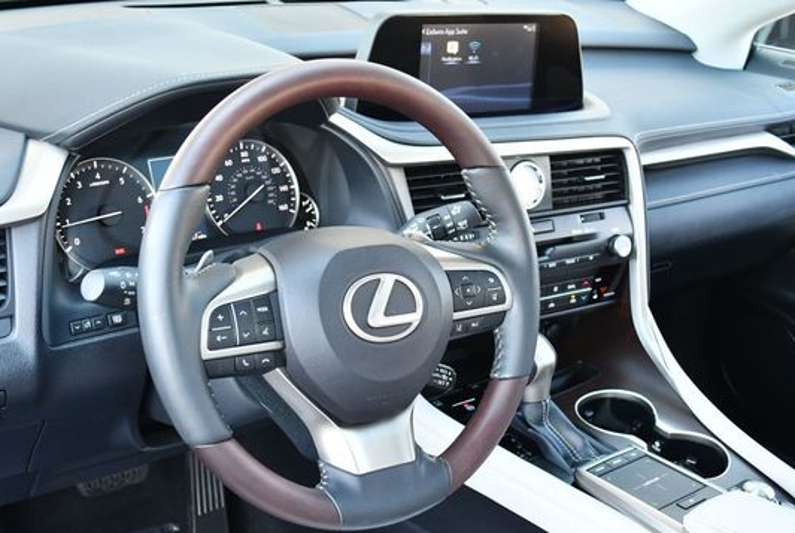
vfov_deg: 28.1
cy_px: 296
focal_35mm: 48
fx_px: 1061
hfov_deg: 41.1
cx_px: 379
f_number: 3.8
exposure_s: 1/125
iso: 1400
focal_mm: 20
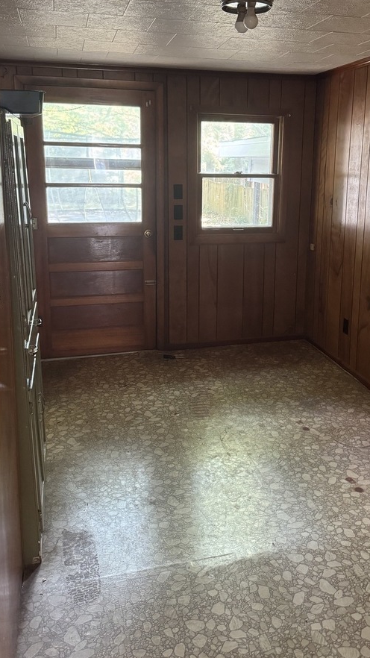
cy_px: 264
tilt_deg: -11.5
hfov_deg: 36.6
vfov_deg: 60.5
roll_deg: -0.7
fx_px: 558
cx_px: 216
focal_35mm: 32
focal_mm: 6.76
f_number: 1.78
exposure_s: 1/59
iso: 800
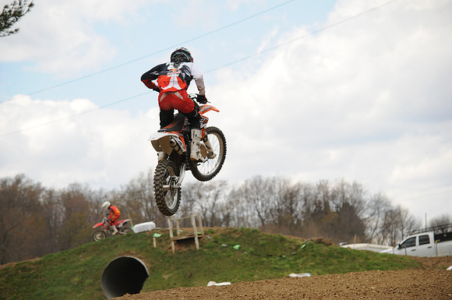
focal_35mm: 180
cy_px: 150
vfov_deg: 7.6
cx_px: 226
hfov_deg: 11.4
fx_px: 2257
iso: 400
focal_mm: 120
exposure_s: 1/1600
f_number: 5
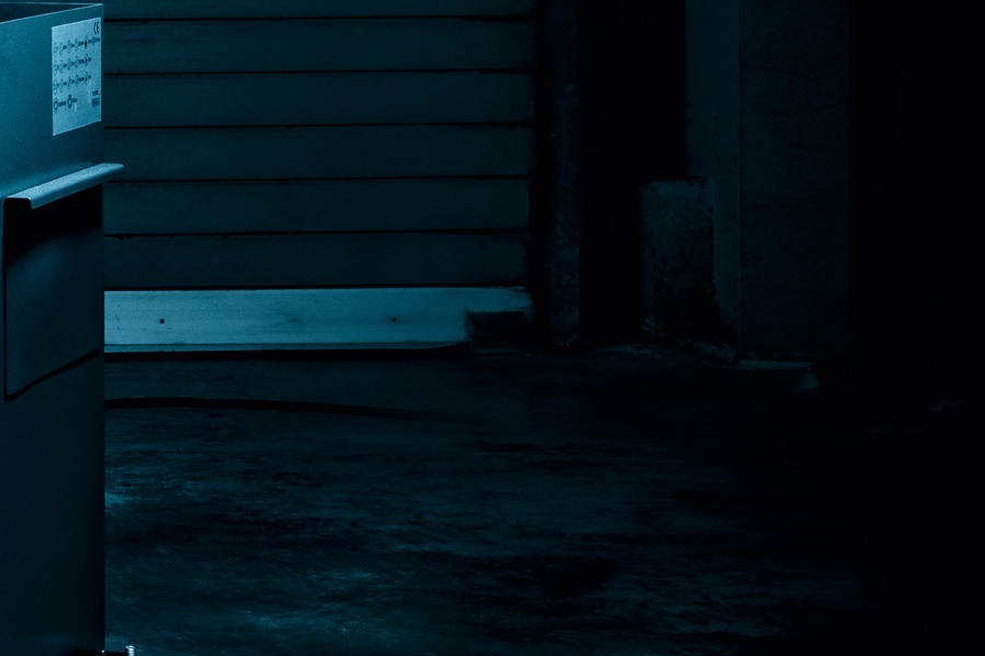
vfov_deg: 10.0
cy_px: -80
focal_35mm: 135
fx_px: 3693
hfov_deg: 13.3
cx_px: -898
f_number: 9
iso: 200
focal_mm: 35
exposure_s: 1.6
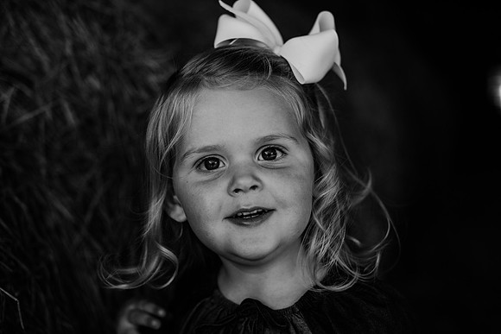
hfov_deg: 39.6
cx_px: 250
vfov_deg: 27.0
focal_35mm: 50
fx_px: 696
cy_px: 167
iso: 200
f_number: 2.8
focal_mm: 50
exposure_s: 1/800
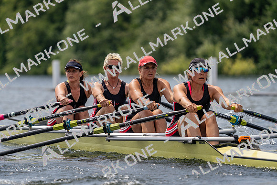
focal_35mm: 365
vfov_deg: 3.8
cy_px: 92
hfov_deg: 5.6
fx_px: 2809
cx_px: 138
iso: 200
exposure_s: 1/1600
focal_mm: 365
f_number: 6.3
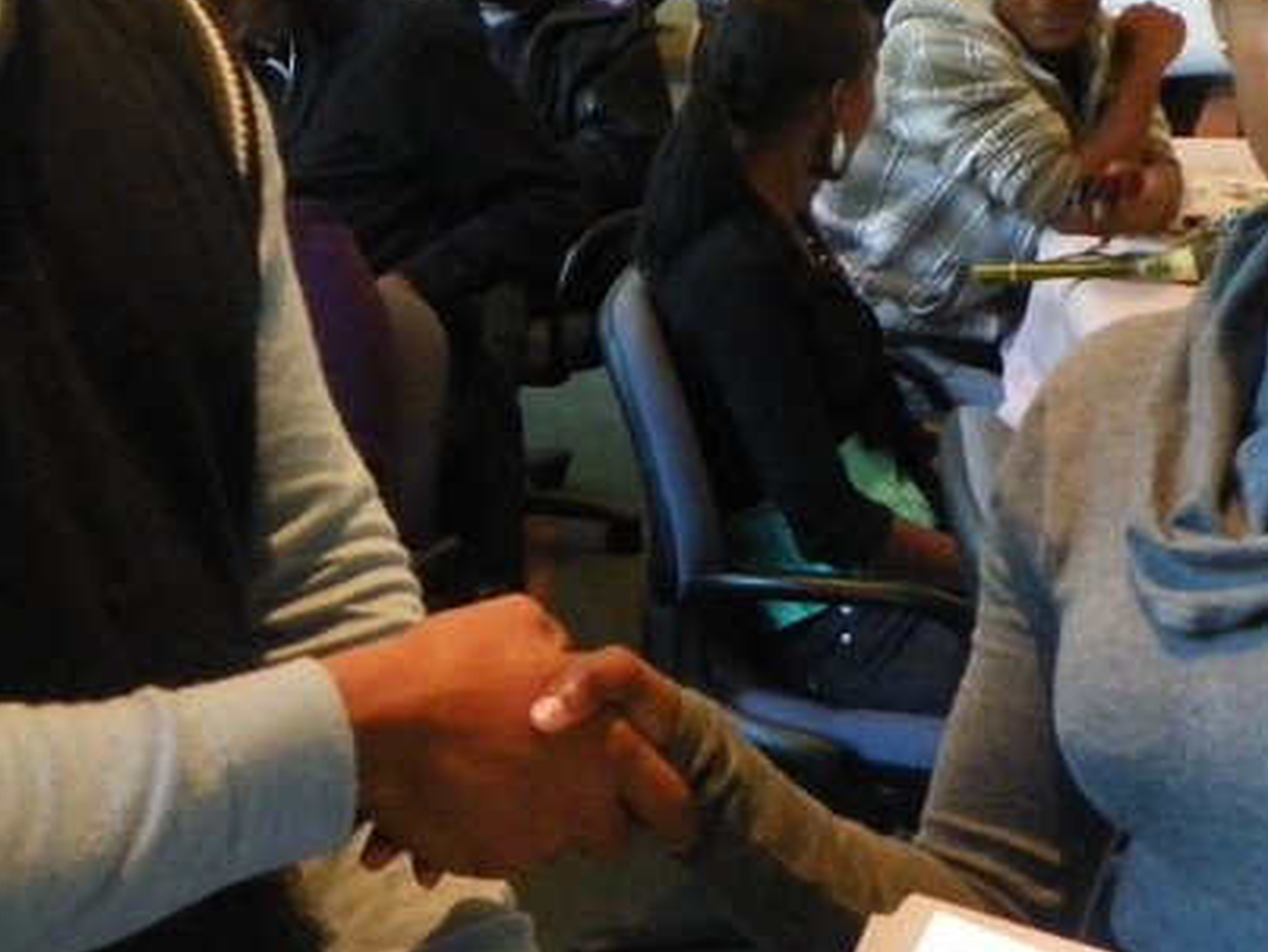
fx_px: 3079
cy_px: 457
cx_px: 479
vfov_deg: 17.6
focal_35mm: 84
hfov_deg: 23.2
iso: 400
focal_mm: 5.9
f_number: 2.8
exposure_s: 1/25
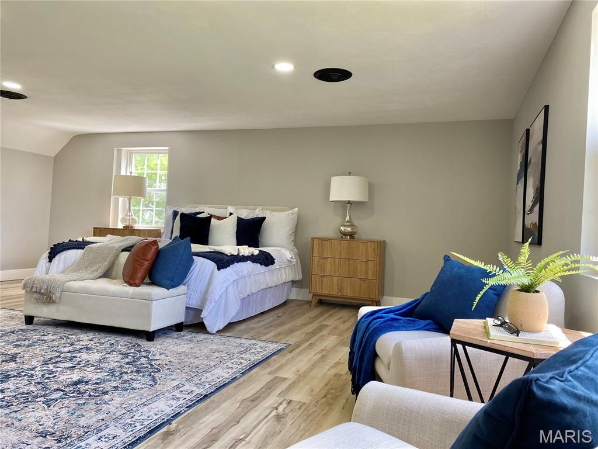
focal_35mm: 26
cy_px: 224
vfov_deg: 53.1
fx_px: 449
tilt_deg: +1.7
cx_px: 299
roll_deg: -1.8
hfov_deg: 67.3
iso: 80
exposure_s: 1/122
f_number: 1.8
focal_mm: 4.25
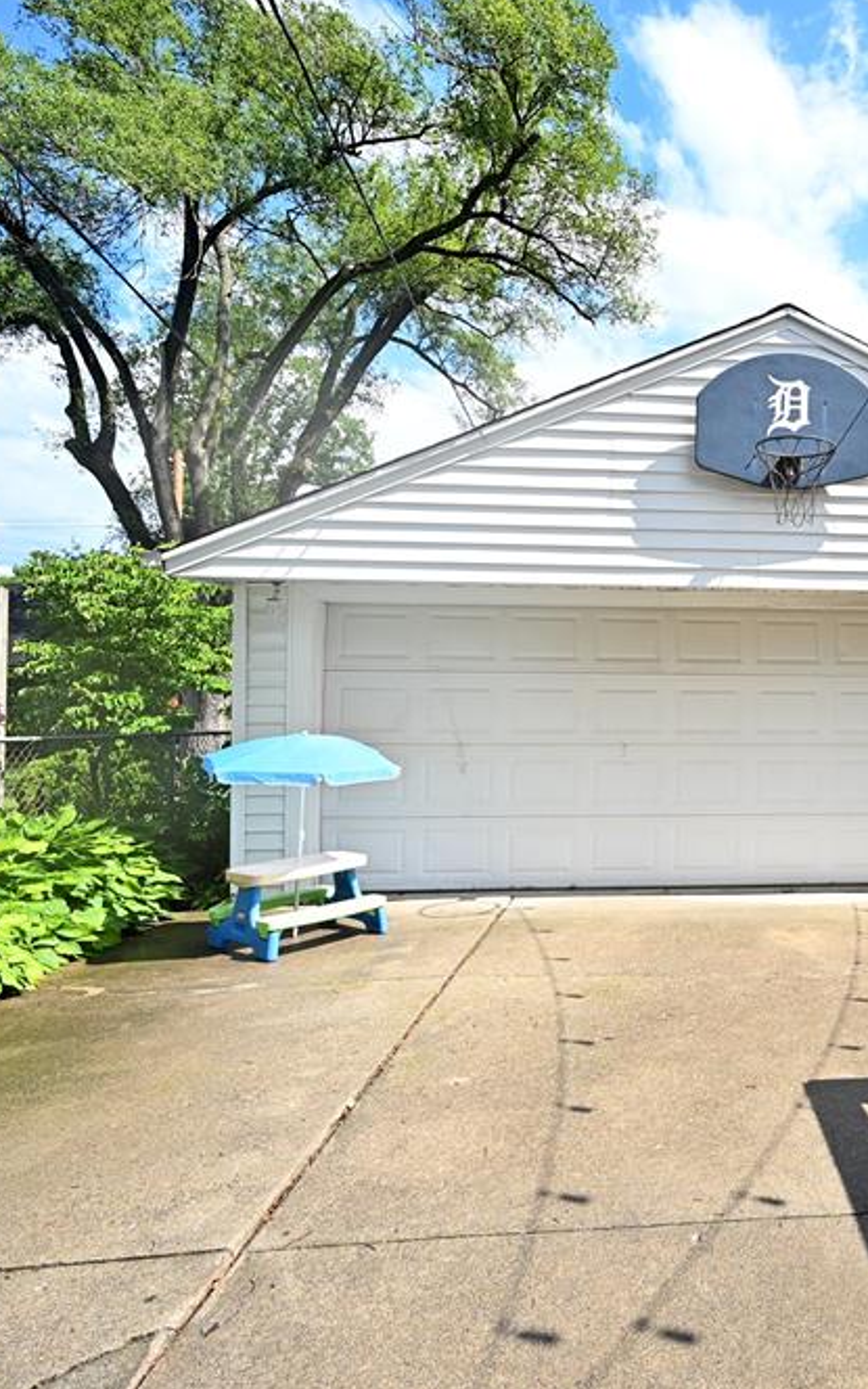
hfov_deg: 49.4
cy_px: 684
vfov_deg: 79.6
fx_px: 833
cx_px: 774
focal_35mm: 22
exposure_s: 1/200
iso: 160
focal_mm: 14
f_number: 8
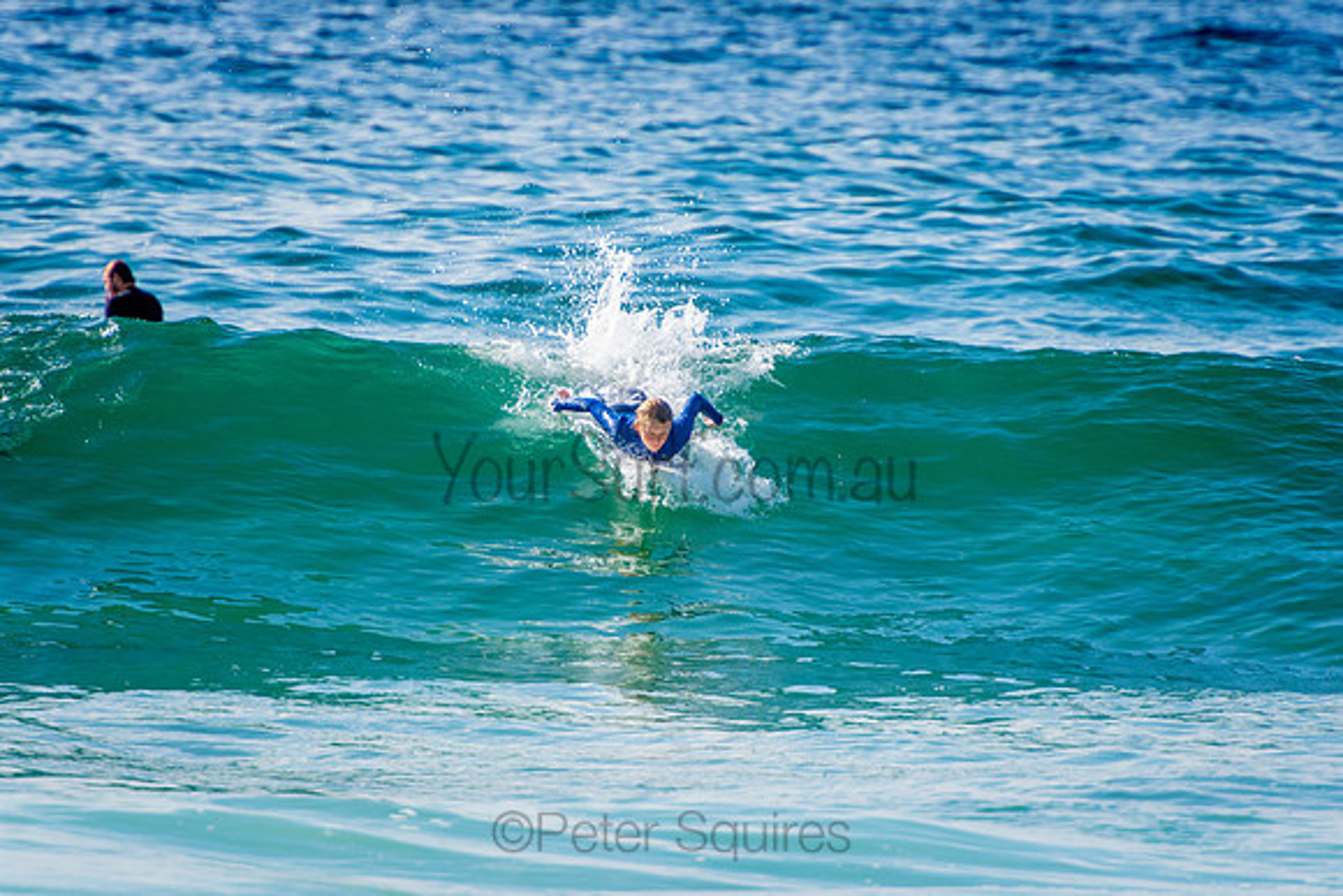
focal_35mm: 600
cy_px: 448
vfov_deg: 2.3
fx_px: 22388
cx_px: 672
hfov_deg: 3.4
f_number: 5.6
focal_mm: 400
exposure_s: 1/2000
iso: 360
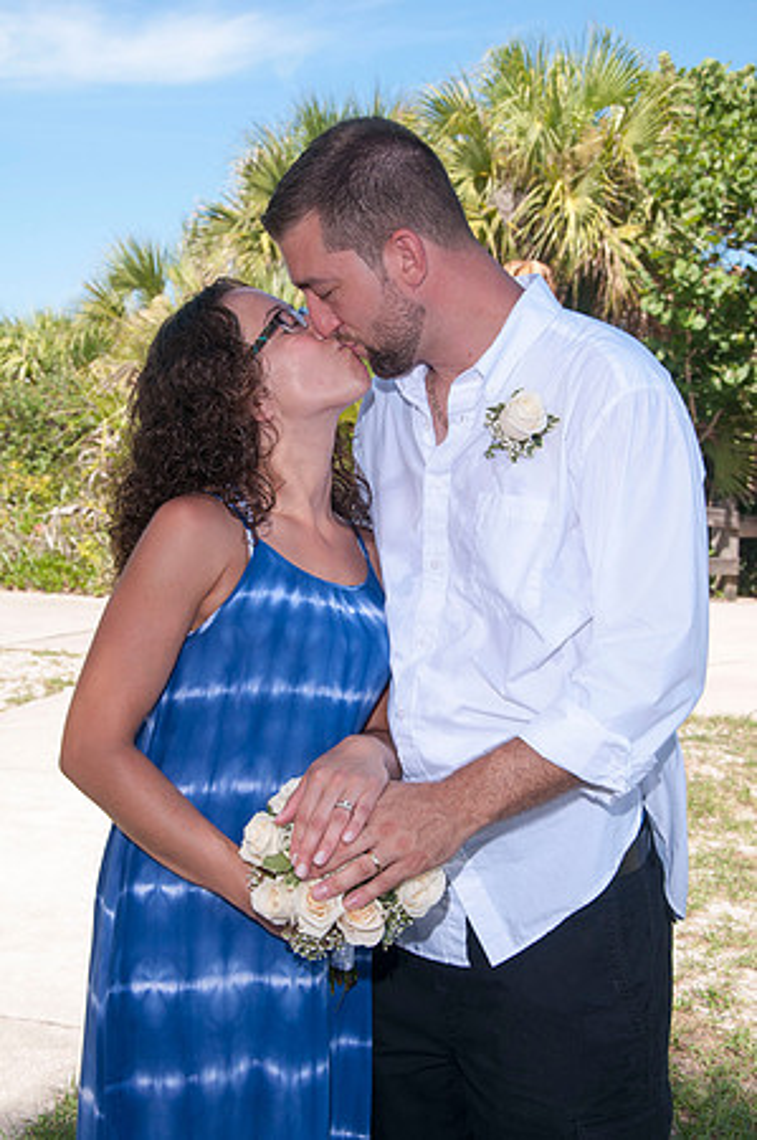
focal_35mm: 52
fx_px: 1660
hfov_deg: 25.7
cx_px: 378
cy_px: 570
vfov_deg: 37.9
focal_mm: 35
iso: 100
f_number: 8
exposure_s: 1/250
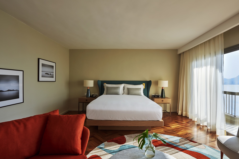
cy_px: 80
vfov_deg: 67.4
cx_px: 120
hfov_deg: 90.0
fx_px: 120
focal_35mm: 18
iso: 100
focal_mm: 18
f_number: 13
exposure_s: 1/6
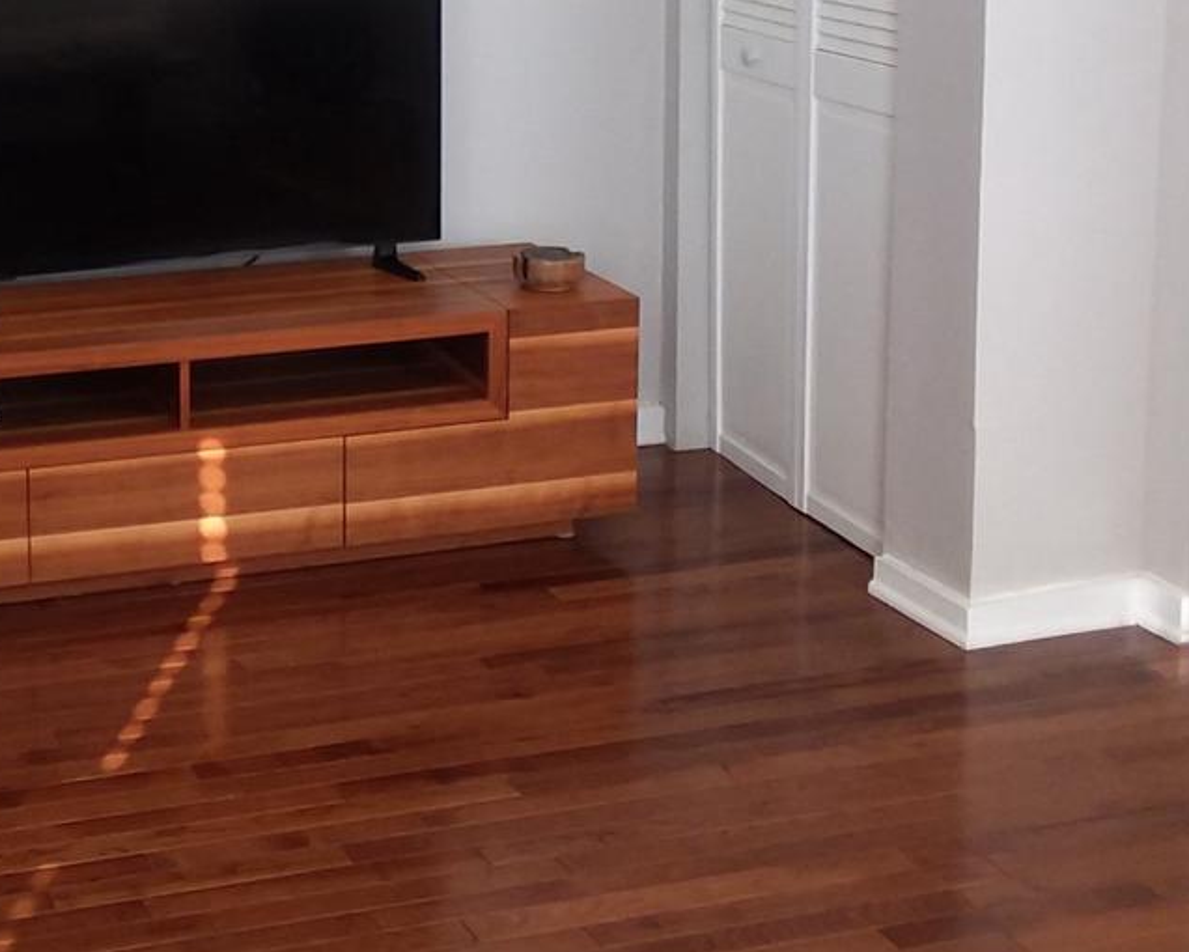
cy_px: 126
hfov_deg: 28.4
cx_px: 121
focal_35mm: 64
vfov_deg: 23.3
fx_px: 2253
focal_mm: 2.47
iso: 50
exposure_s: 1/60
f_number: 1.9
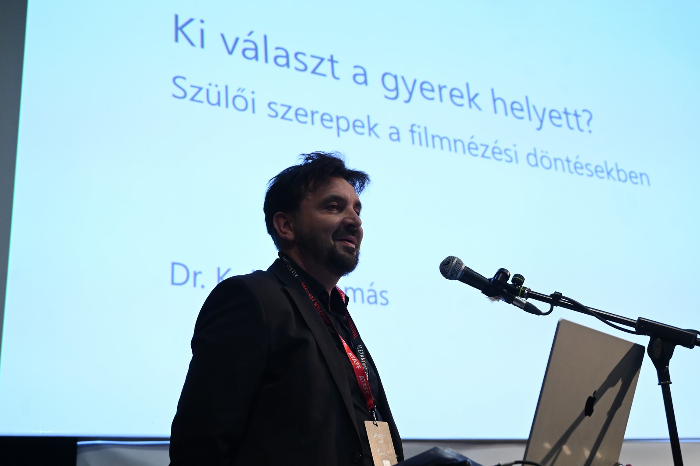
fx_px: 855
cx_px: 350
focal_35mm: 44
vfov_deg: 30.5
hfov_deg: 44.5
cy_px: 233
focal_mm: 44
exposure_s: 1/160
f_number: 4
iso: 6400
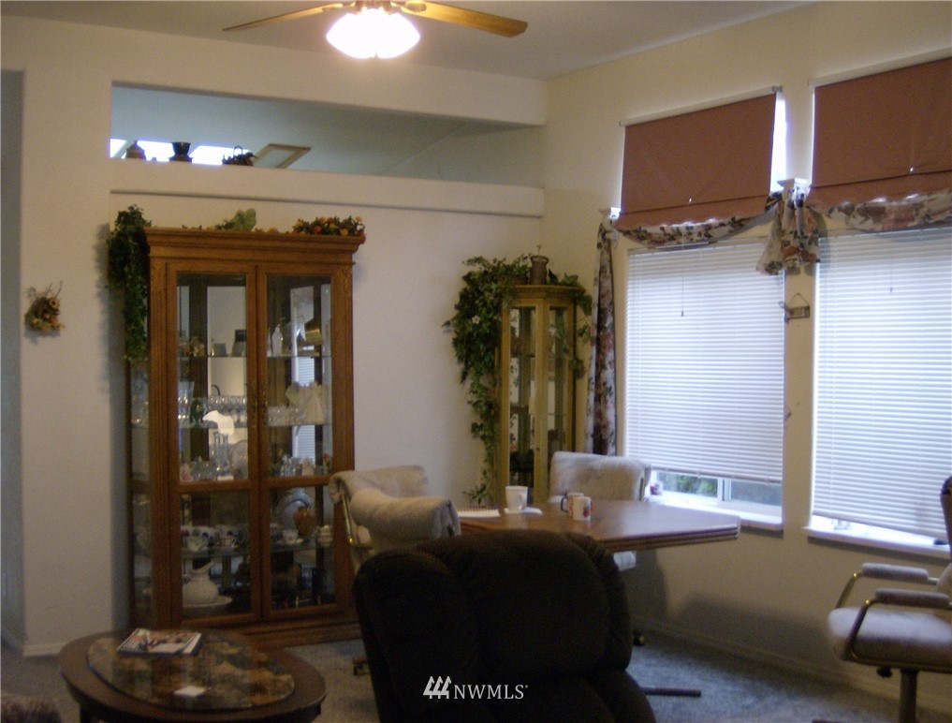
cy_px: 362
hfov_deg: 41.1
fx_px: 1271
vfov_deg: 31.7
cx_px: 476
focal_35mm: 46
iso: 200
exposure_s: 1/19.3
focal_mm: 7.7
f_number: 3.1
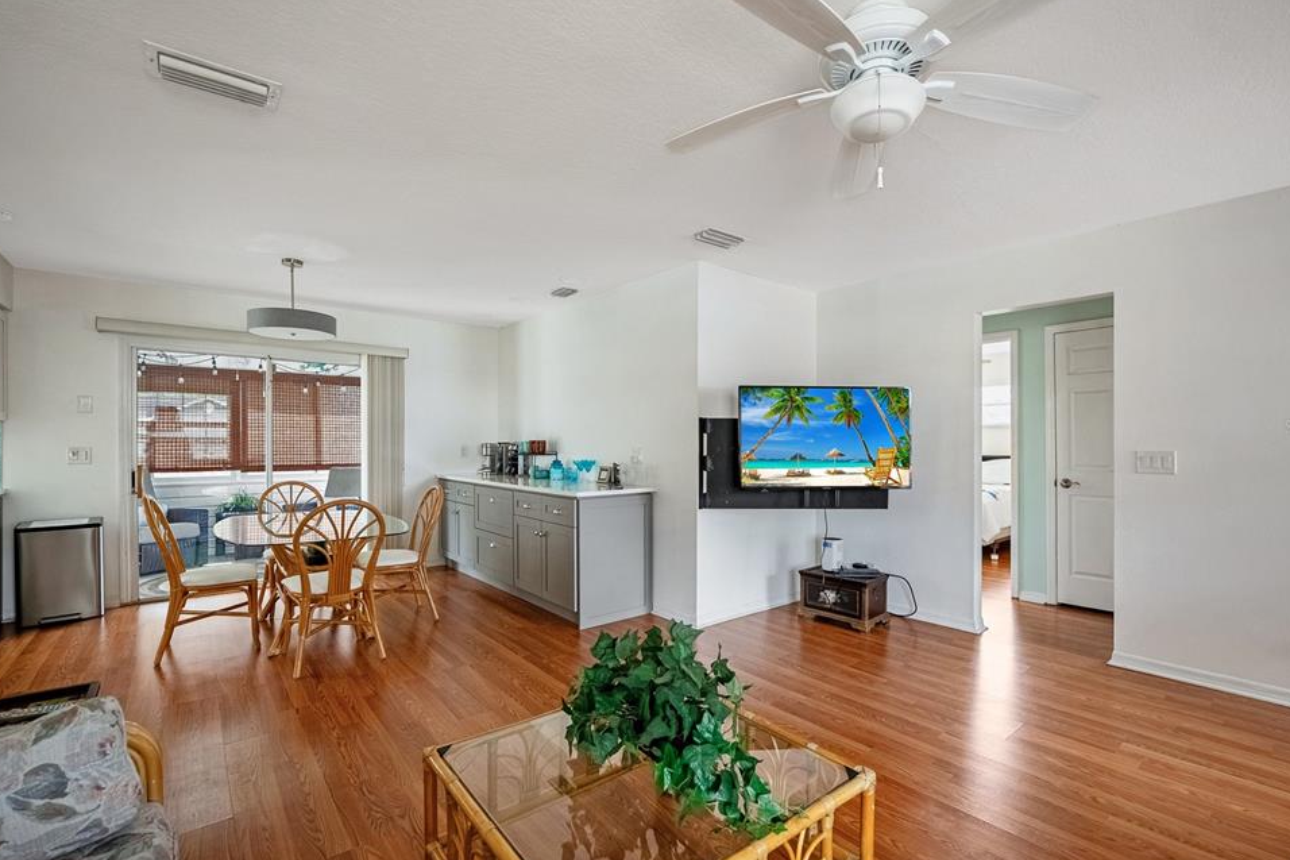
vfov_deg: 77.3
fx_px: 537
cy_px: 426
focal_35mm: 15
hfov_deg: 100.3
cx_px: 671
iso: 2000
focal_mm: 14
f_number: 4.5
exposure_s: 1/2000
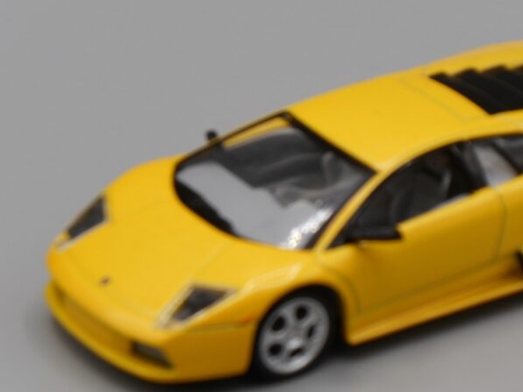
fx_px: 3143
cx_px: 364
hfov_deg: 9.5
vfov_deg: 7.1
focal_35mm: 208
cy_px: 186
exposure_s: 1/60
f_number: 5.4
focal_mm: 21.5
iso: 80
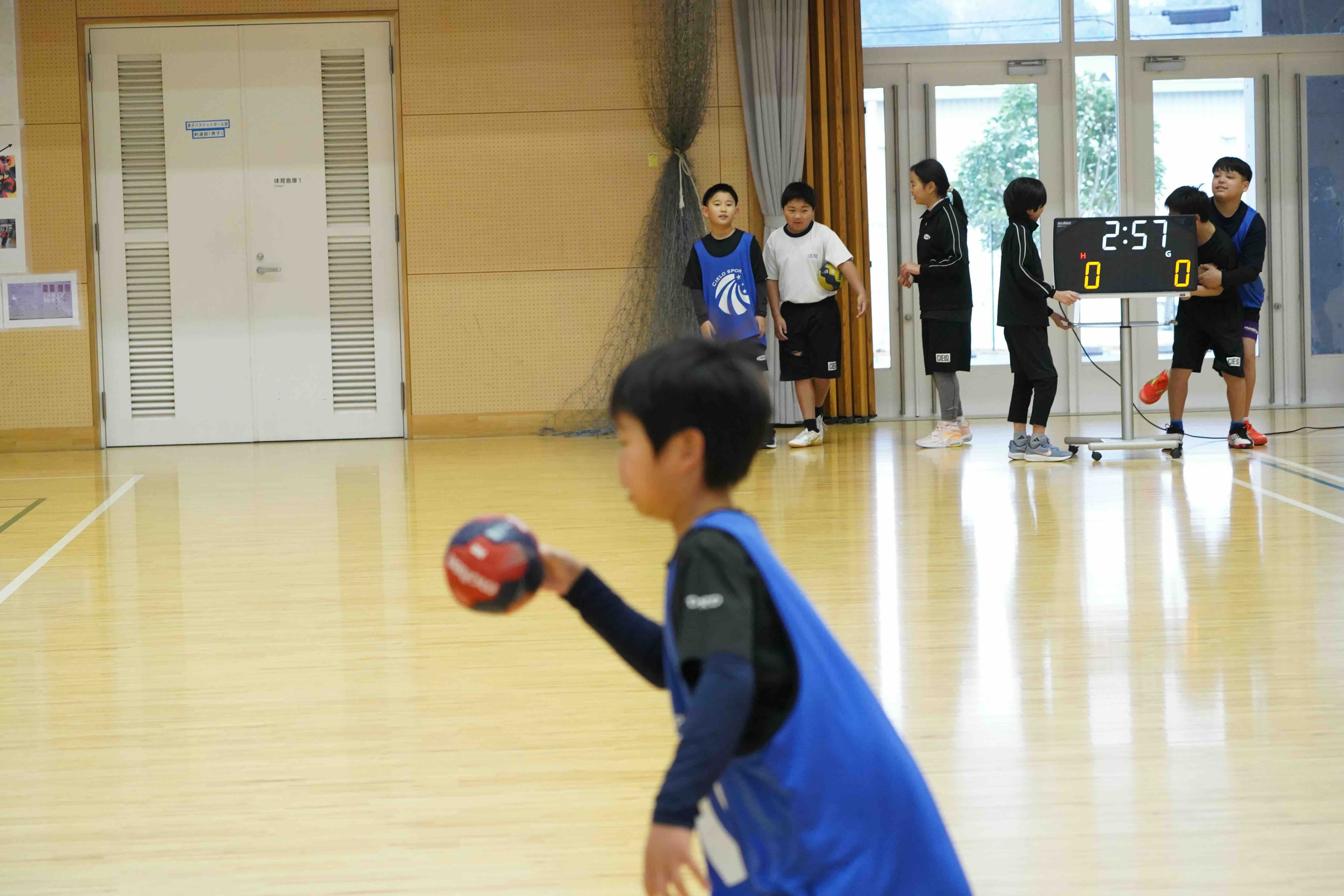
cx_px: 672
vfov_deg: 13.7
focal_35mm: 100
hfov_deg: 20.4
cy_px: 448
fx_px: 3733
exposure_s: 1/500
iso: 8000
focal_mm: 100
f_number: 5.6
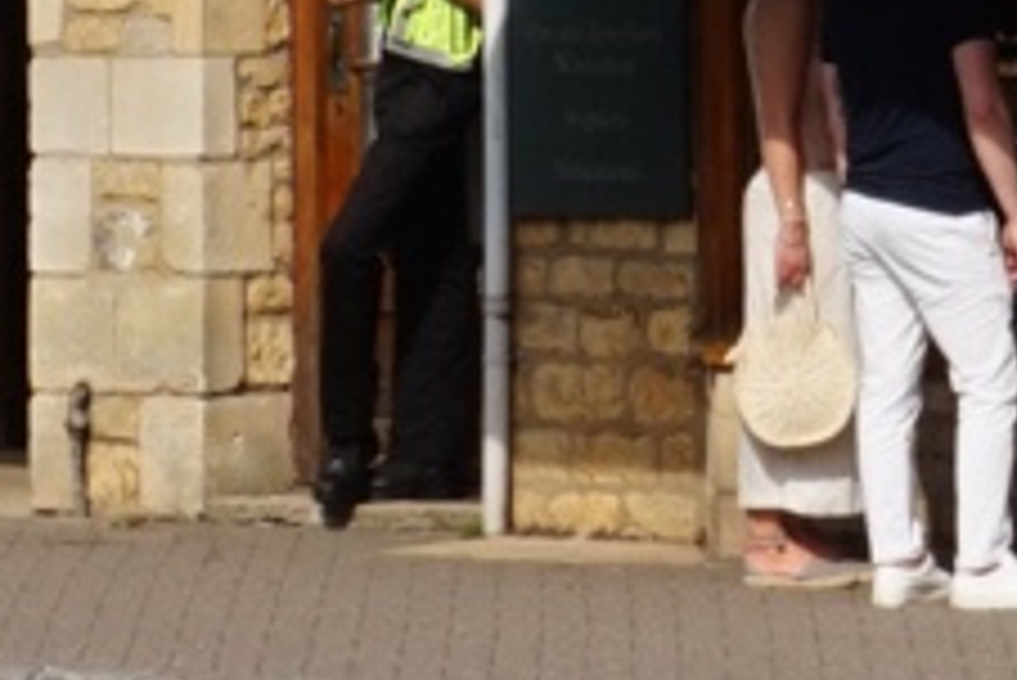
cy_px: -851
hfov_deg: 5.9
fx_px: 9696
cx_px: 1557
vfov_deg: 4.0
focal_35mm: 343
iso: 100
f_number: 14
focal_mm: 32
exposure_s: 1/80
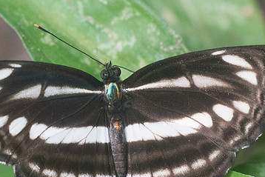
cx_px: 214
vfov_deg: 1.6
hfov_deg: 2.4
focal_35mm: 845
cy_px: 186
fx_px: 6222
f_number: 6.3
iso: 1250
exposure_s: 1/400
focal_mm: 150
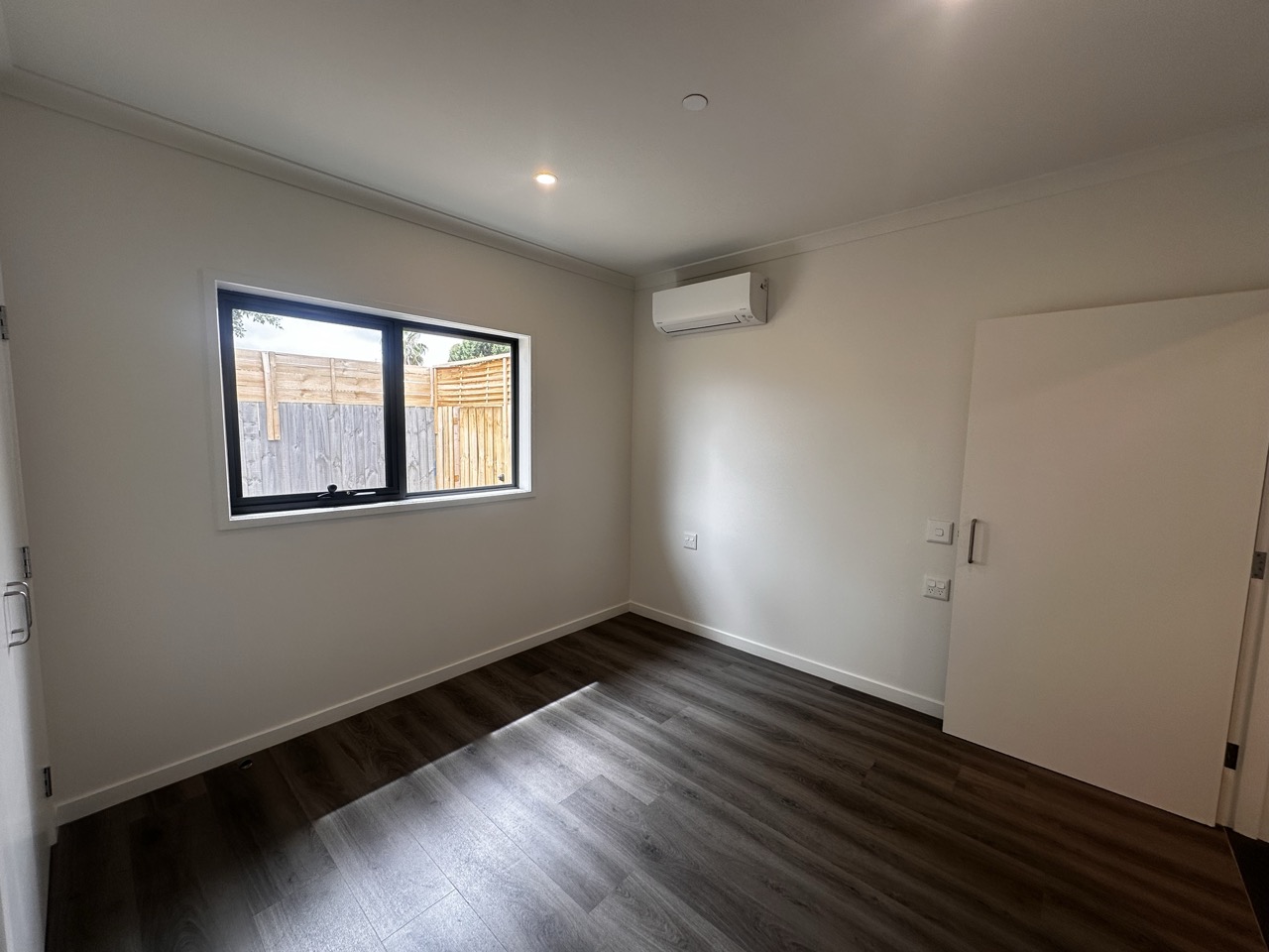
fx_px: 513
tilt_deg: -4.5
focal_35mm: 14
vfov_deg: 85.7
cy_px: 476
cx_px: 634
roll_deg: -1.0
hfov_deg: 102.1
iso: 50
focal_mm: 2.22
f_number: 2.2
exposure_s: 1/100
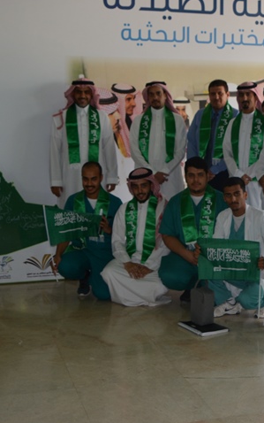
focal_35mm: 59
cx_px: 212
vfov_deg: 34.4
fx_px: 679
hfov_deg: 21.7
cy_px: 167
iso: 220
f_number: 3.5
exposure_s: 1/125
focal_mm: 18
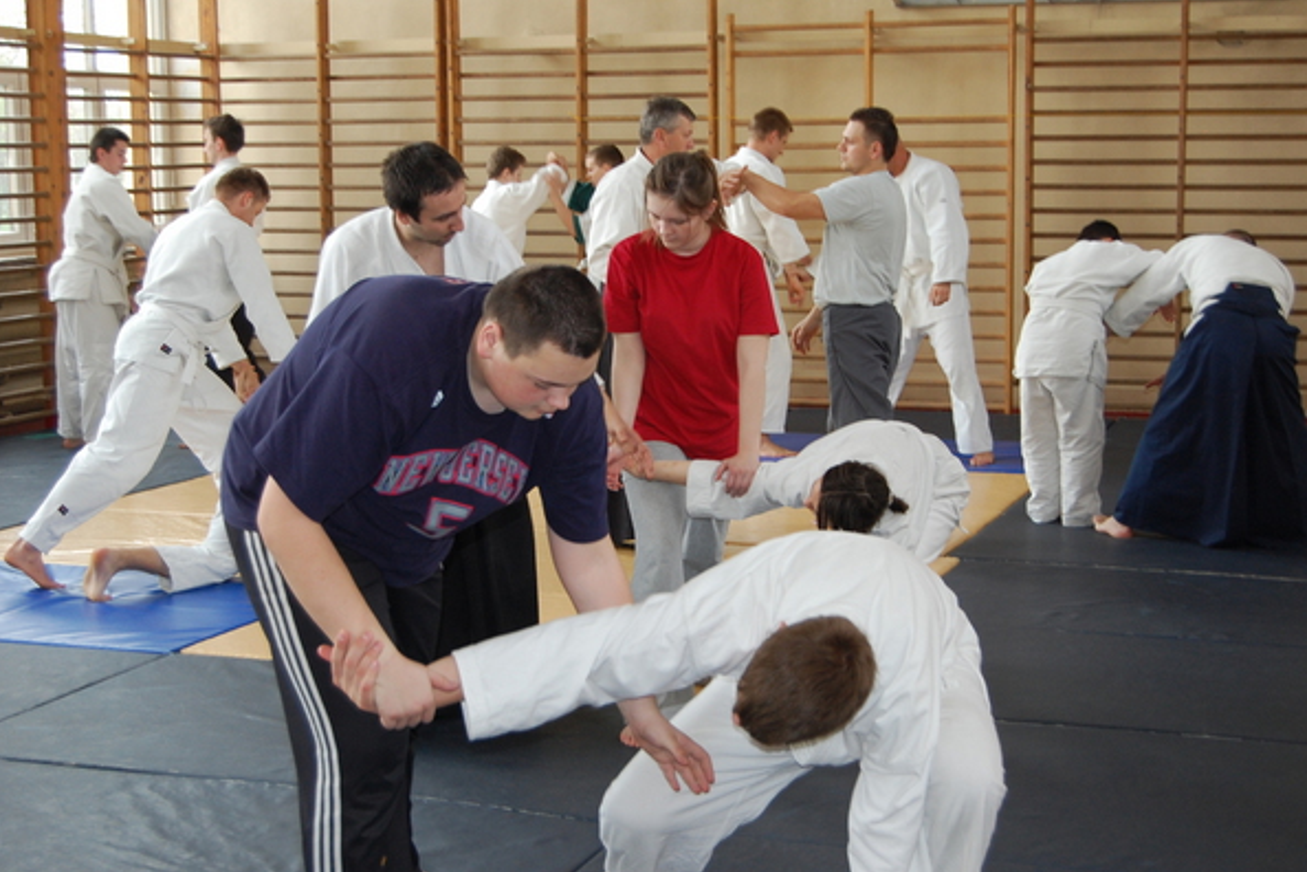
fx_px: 2052
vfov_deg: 24.0
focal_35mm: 57
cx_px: 665
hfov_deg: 35.3
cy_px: 436
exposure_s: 1/60
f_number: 4.8
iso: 400
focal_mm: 35
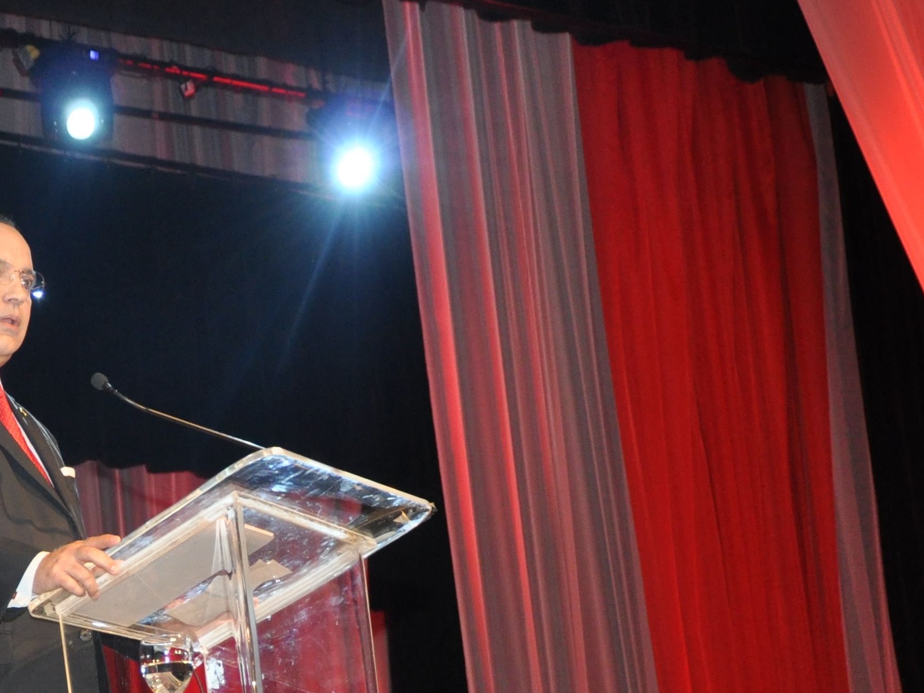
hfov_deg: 16.1
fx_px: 3256
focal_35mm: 122
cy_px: 706
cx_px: 204
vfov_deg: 12.0
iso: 800
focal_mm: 34
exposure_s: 1/60
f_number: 4.2
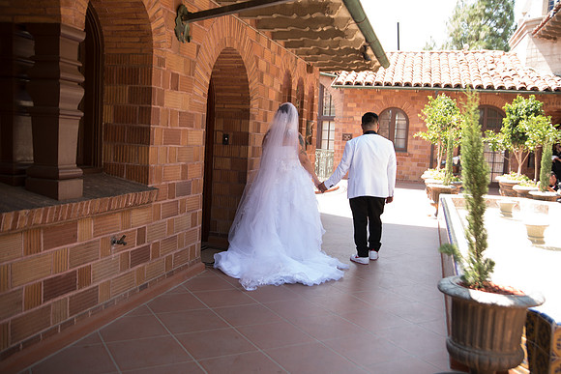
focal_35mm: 32
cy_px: 187
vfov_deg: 41.1
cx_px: 280
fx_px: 499
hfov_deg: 58.7
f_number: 2.8
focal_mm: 32
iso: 50
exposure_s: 1/100
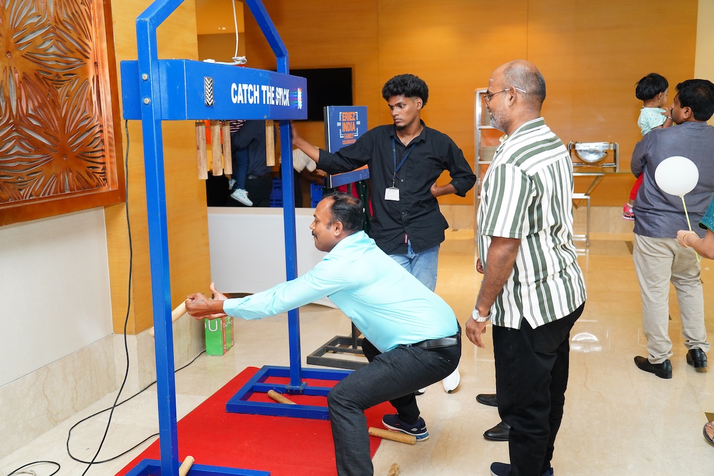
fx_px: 674
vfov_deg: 38.9
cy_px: 238
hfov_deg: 55.8
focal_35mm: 34
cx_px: 357
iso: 1600
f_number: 4.5
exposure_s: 1/200
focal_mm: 34
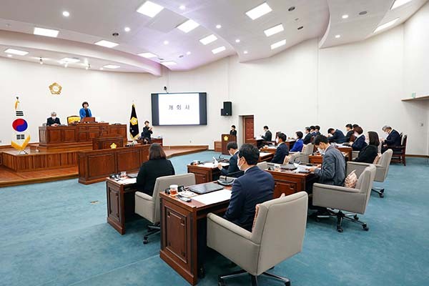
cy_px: 143
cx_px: 214
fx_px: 238
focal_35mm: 20
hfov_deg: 84.0
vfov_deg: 61.9
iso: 1600
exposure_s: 1/60
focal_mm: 20
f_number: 5.6
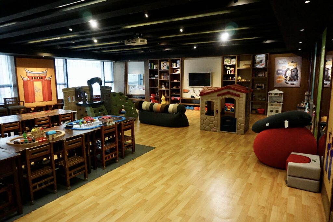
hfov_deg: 73.7
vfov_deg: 53.2
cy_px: 111
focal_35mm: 24
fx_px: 222
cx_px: 166
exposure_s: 1/80
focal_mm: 16
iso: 3200
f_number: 3.5
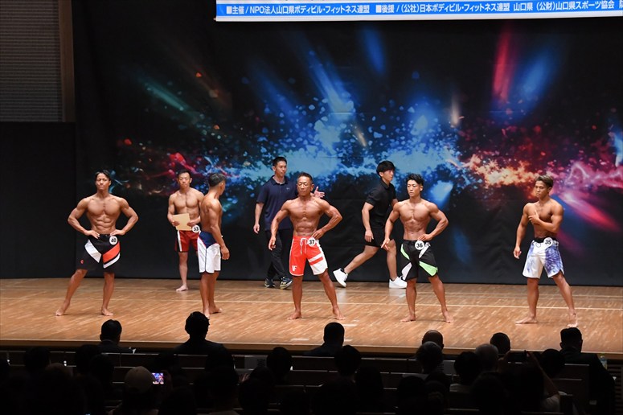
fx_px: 2024
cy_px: 208
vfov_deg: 11.7
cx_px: 312
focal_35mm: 117
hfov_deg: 17.5
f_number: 5.6
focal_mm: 78
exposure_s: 1/400
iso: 6400
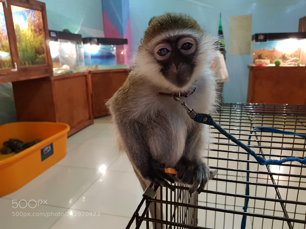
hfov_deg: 67.3
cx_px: 153
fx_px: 230
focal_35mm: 26
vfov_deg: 53.1
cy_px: 114
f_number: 1.7
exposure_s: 1/50
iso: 250
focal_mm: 4.2
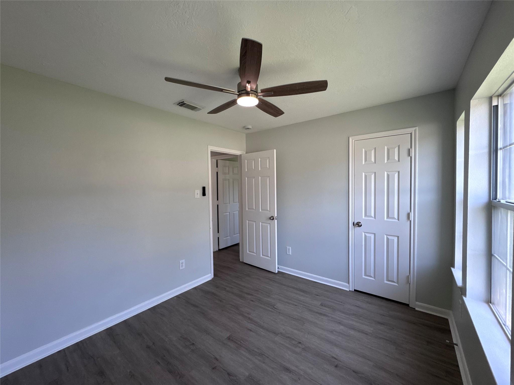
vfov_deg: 85.7
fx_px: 208
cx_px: 257
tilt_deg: -2.6
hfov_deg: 102.1
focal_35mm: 14
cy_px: 192
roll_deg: +0.8
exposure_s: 1/60
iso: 160
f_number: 2.2
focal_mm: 2.22
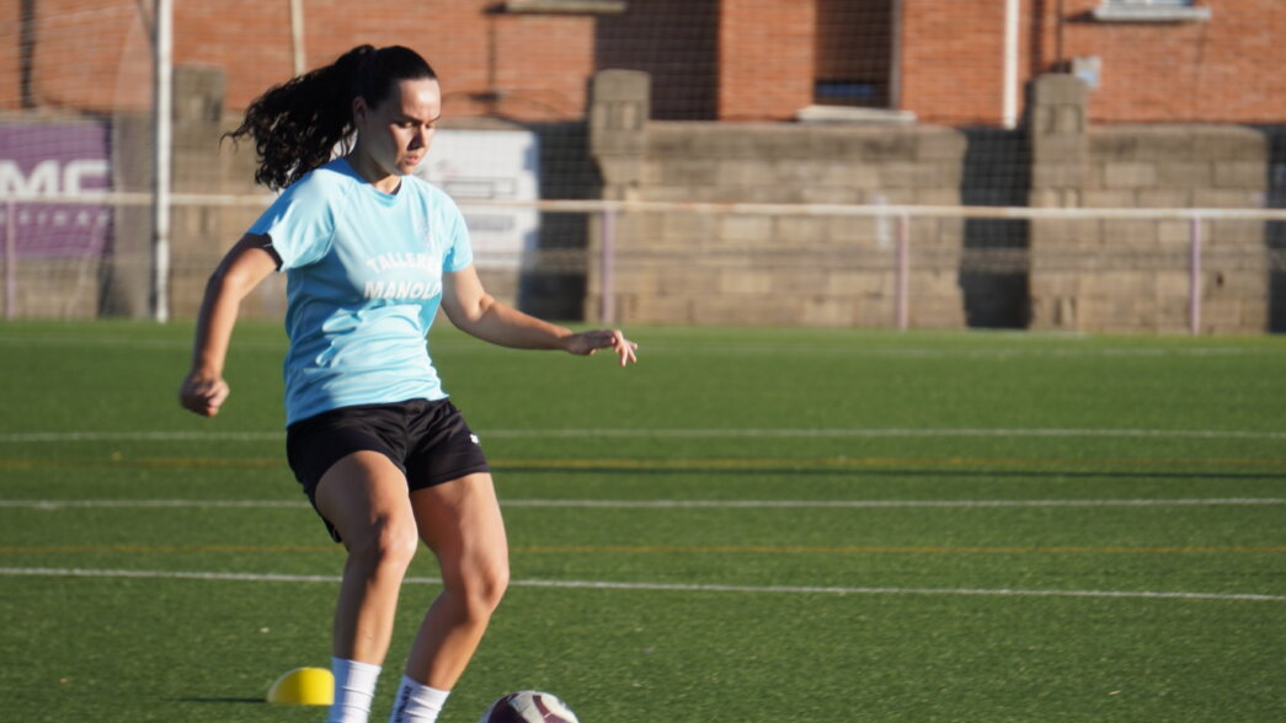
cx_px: 650
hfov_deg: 5.3
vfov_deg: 3.0
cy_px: 440
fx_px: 13777
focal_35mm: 404
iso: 160
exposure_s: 1/400
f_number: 6.3
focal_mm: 210
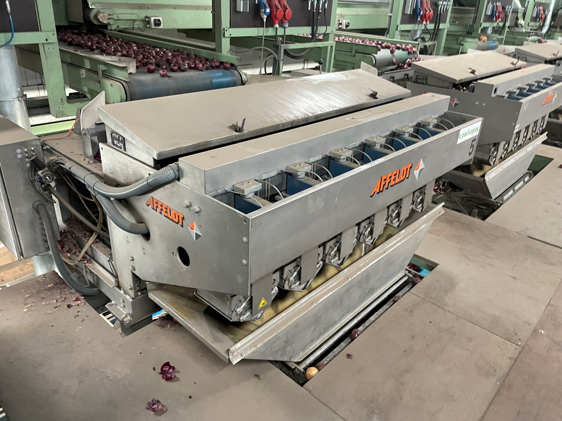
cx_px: 281
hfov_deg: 67.3
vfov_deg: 53.1
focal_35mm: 26
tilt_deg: -27.1
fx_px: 422
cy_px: 210
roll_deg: -1.7
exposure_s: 1/50
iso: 400
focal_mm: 4.2
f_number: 1.6
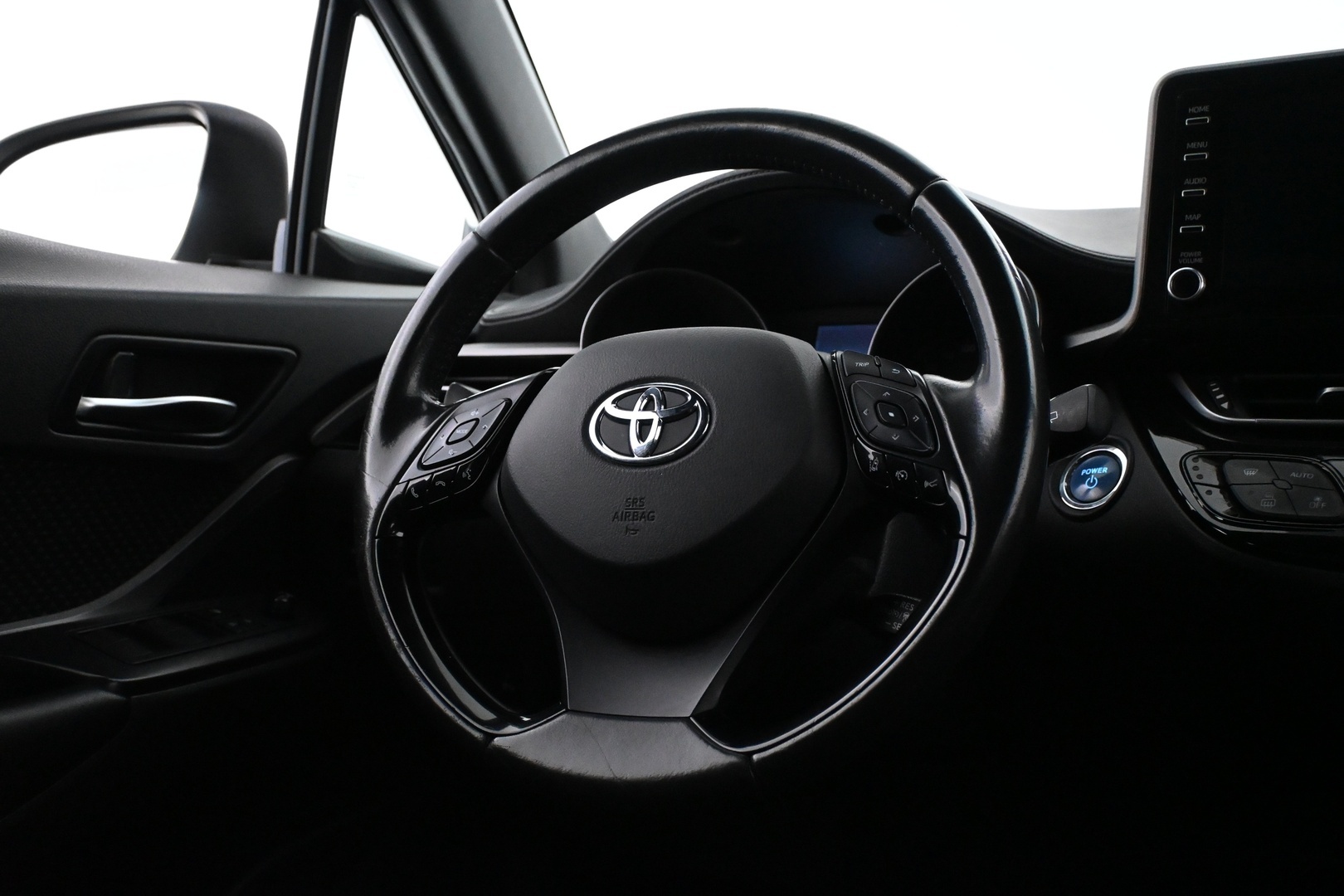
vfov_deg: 35.5
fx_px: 1400
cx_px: 672
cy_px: 448
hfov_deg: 51.3
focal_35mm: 38
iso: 6400
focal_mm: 25
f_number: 4.2
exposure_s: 1/60
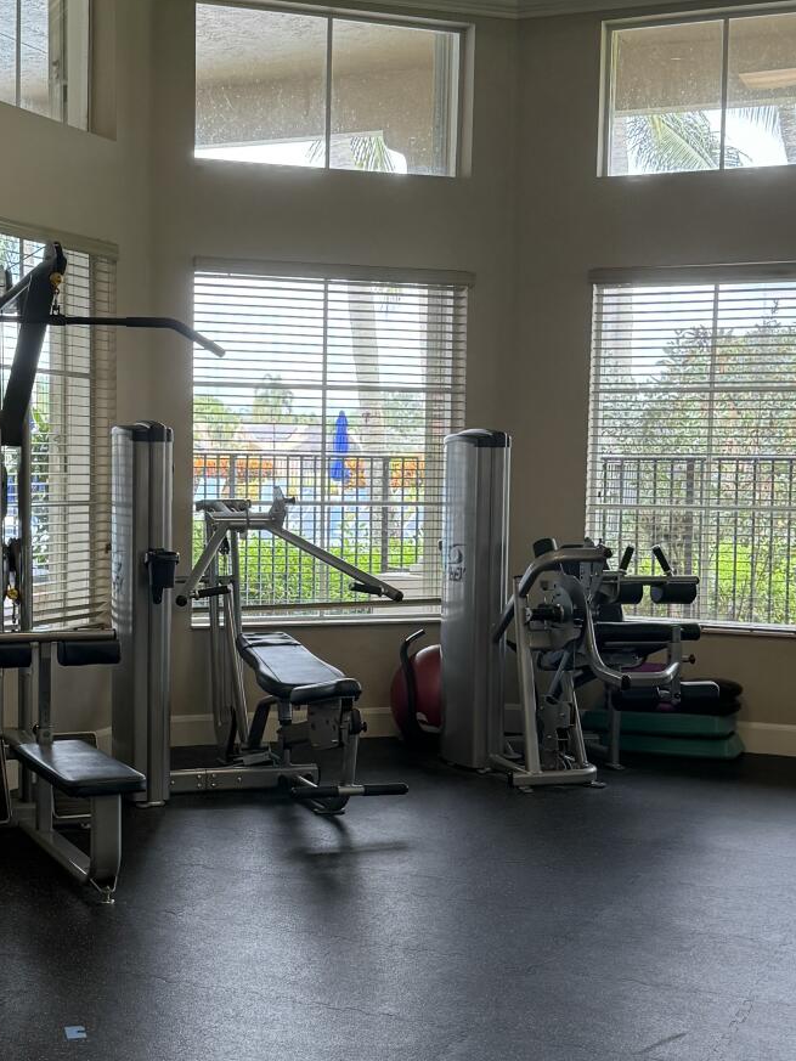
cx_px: 289
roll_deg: -0.3
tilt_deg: -4.4
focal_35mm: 55
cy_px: 585
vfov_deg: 34.9
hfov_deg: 26.5
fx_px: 1686
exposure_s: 1/232
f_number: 1.78
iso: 200
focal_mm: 6.76
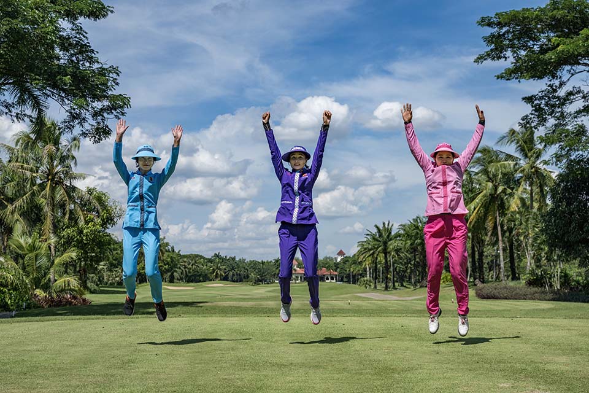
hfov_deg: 38.9
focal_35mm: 51
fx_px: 834
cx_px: 294
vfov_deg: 26.5
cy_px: 196
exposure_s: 1/4000
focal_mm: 51
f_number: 5.6
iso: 180
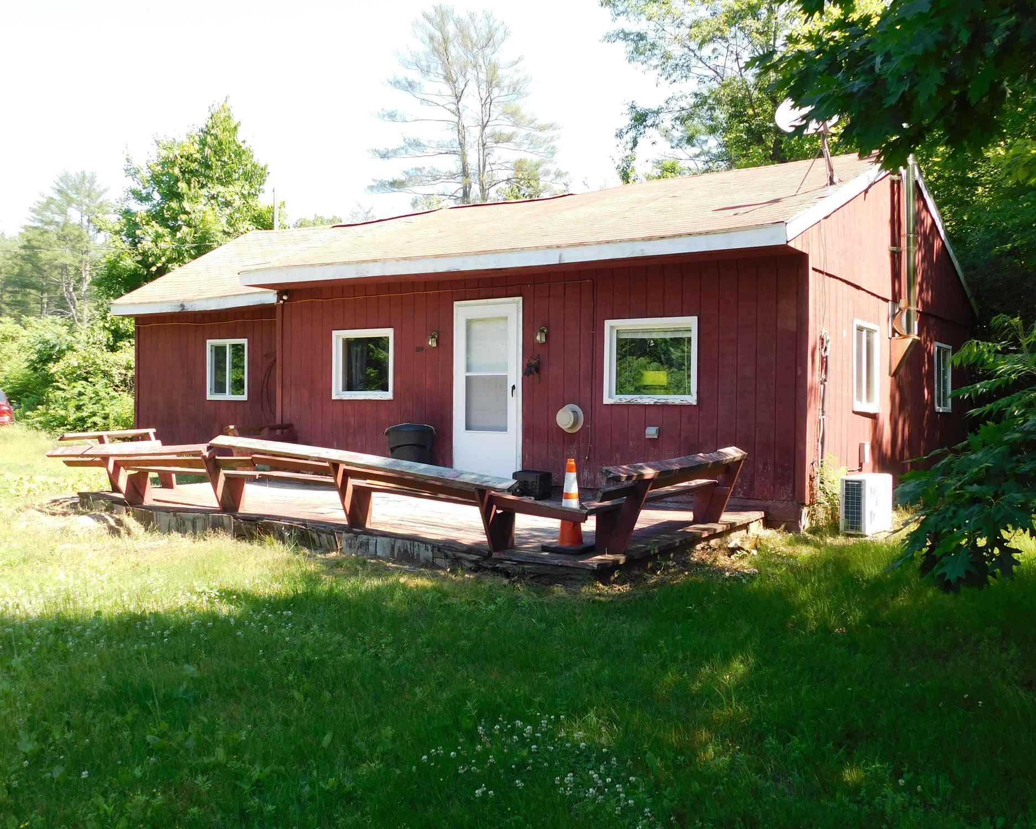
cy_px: 406
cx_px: 540
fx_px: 981
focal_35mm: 32
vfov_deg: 45.8
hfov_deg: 55.6
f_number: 3.2
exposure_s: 1/250
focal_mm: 5.3
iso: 125
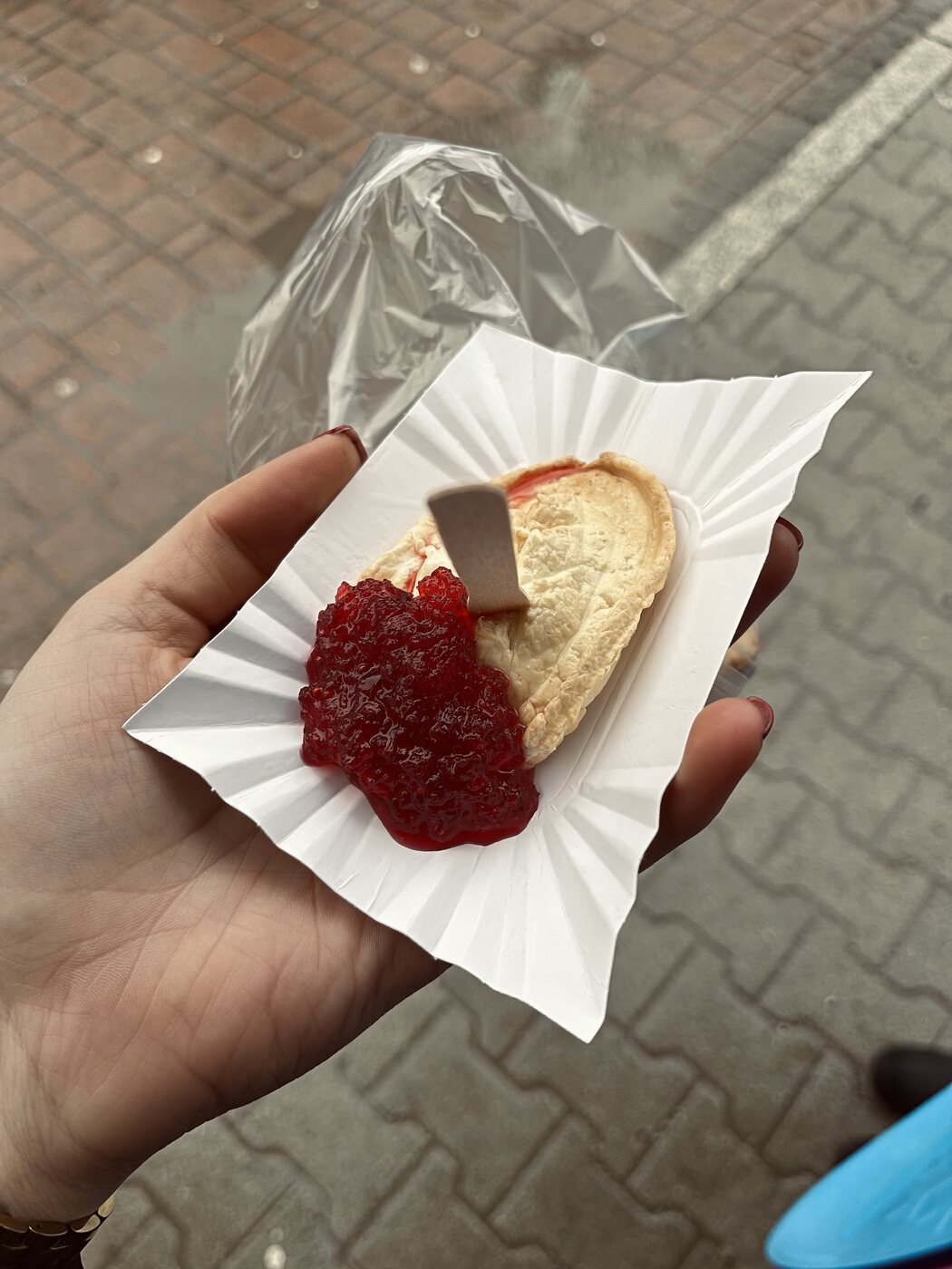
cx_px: 476
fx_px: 953
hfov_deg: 53.1
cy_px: 634
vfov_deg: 67.3
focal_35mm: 26
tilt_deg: -60.6
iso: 40
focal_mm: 5.1
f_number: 1.6
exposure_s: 1/325
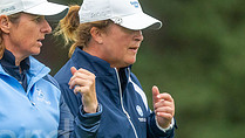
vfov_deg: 1.4
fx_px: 5670
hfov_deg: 2.5
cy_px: 150
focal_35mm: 872
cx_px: -80
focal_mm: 300
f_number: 4
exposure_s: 1/2500
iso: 800
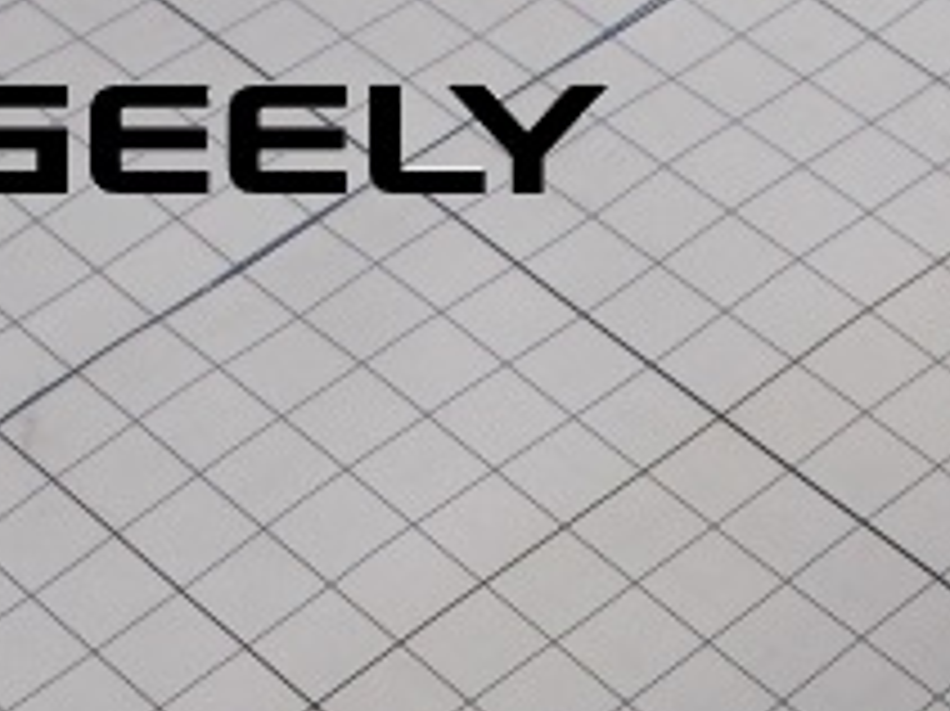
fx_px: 2167
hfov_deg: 23.1
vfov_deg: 16.9
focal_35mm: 79
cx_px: 1081
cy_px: 1066
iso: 80
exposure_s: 1/25
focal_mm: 4.6
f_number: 3.2
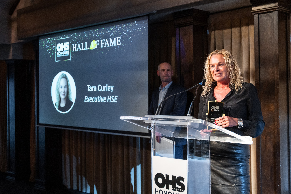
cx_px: 145
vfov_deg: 27.6
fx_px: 394
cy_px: 91
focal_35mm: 49
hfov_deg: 40.5
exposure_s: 1/200
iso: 1250
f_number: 2.8
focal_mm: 43.9
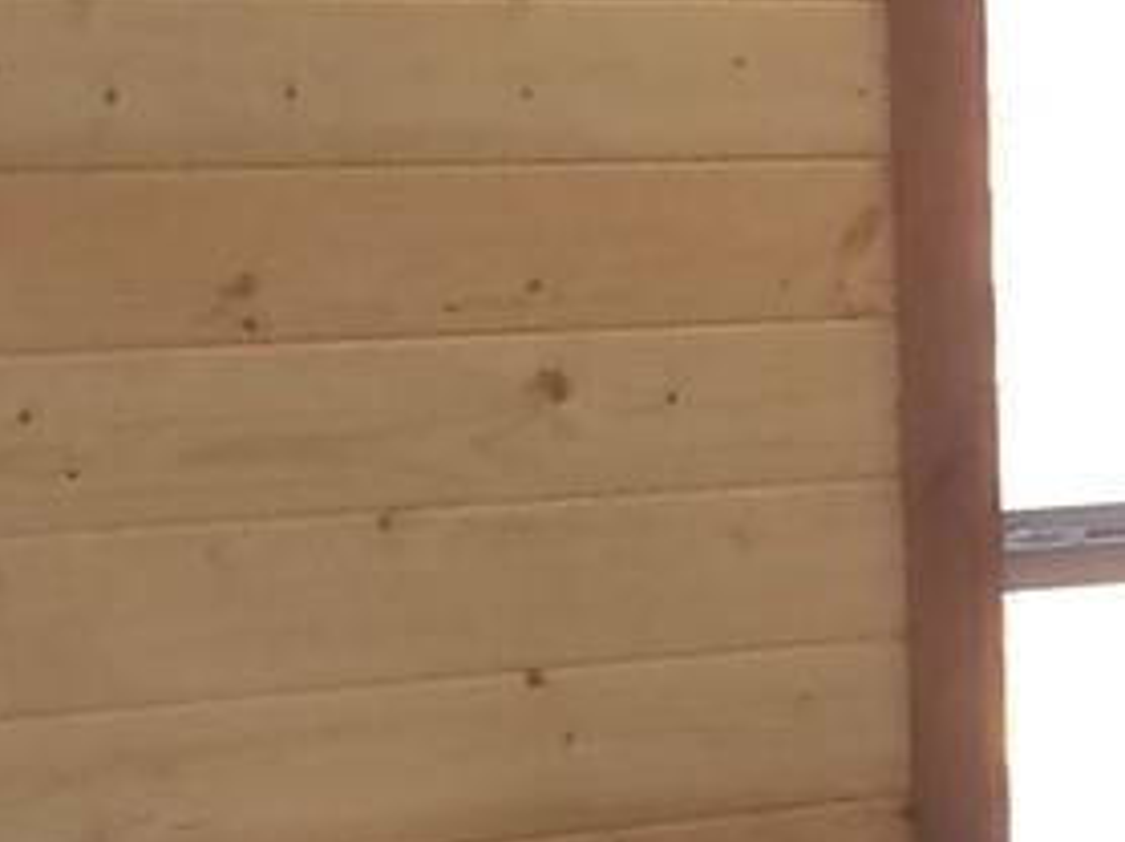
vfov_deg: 6.9
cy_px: 538
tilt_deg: -5.5
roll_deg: -0.3
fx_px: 6949
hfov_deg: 8.1
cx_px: 3221
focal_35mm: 214
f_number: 2.2
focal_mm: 4.15
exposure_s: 1/40
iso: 32
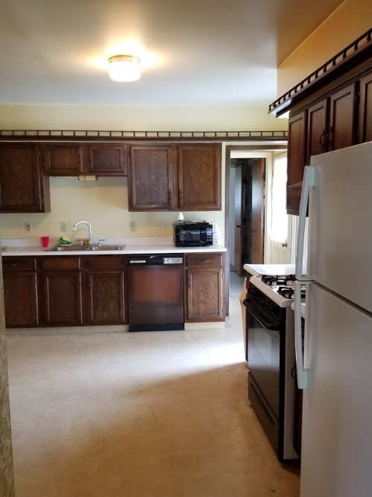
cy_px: 251
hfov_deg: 46.8
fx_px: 430
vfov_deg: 60.0
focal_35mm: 30
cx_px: 191
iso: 160
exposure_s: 1/30
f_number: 1.7
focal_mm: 4.3
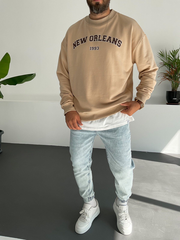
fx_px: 201
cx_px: 90
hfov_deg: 48.2
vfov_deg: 61.7
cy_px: 120
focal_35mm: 29
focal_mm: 3
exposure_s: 1/350
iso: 16
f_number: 1.8
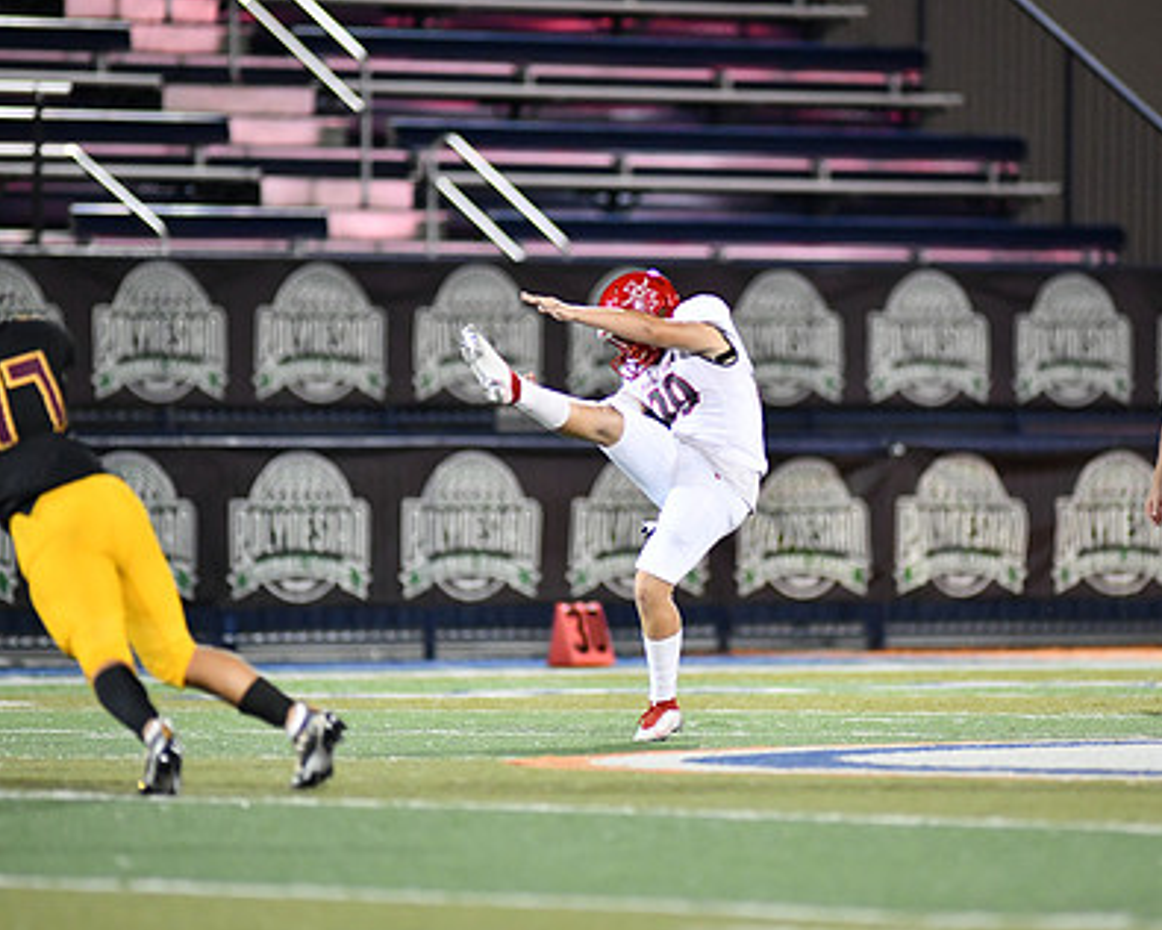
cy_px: 422
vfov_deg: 3.7
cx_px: 685
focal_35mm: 413
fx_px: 14203
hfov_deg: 4.7
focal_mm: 300
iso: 4500
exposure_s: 1/1000
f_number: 2.8
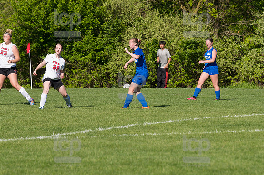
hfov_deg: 6.9
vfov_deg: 4.6
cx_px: 132
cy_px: 88
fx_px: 2199
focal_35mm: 300
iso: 250
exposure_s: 1/1600
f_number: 5.6
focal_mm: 200
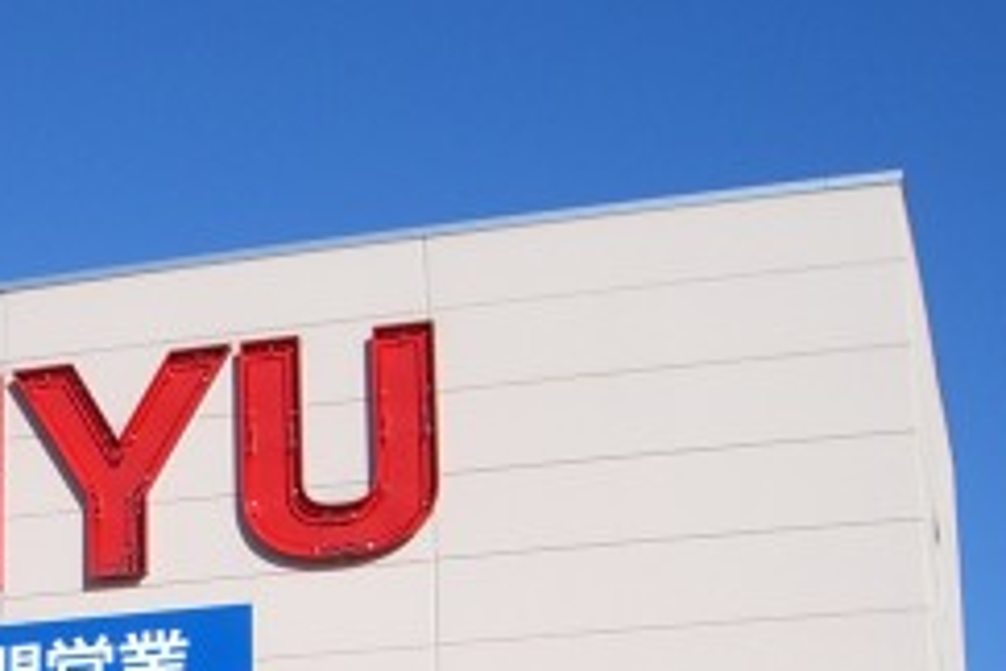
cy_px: 920
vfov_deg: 12.7
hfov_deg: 19.0
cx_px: -54
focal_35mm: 104
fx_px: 2906
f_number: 4.3
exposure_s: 1/800
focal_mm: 6.2
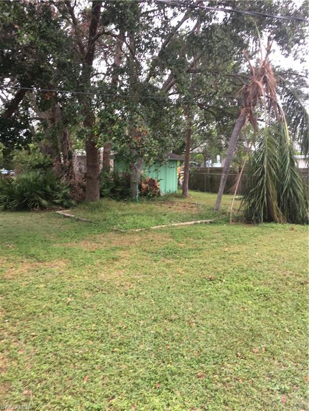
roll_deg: +2.5
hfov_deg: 48.2
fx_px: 345
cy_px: 206
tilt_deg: -7.8
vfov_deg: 61.7
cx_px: 154
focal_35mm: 29
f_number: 2.2
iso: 32
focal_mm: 4.15
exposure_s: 1/60
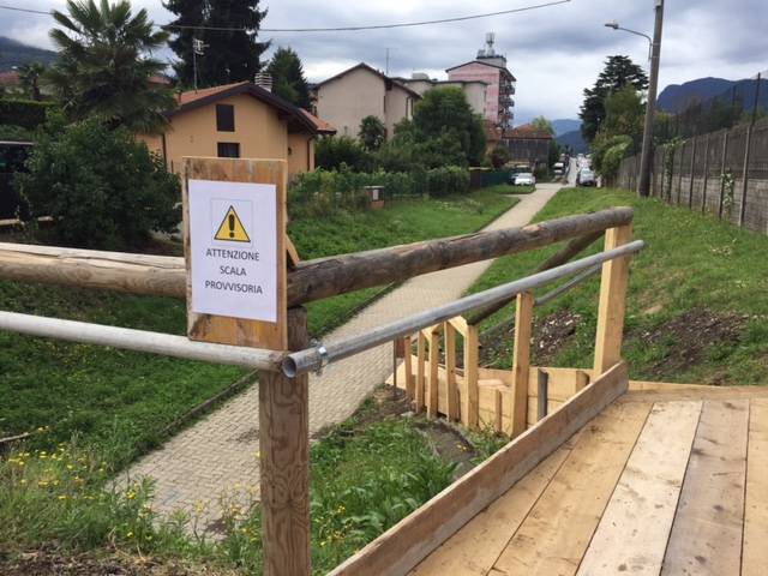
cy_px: 288
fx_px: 643
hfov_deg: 61.7
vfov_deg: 48.2
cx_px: 384
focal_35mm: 29
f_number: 2.2
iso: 32
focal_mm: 4.15
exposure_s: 1/1163
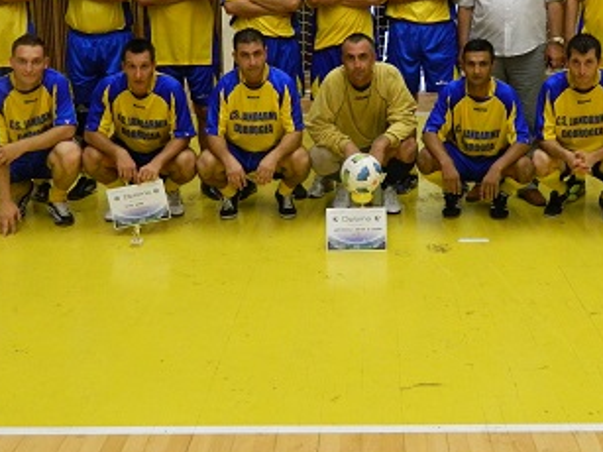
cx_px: 367
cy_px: 99
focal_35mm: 57
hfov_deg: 33.7
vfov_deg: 25.3
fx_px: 993
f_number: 3.3
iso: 400
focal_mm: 6.2
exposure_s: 1/30
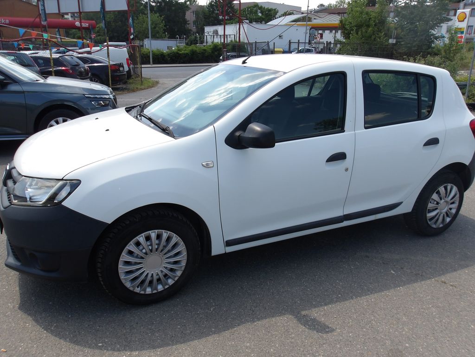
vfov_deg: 51.4
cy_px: 178
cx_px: 238
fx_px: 370
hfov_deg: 65.3
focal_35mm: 27
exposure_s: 1/817
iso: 100
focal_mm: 4.9
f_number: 3
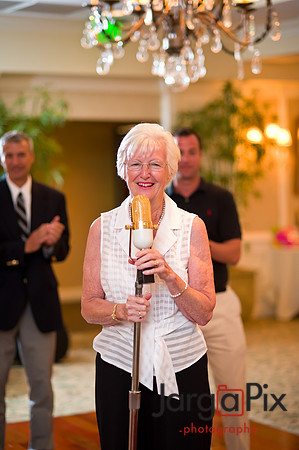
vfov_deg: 23.9
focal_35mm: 85
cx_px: 150
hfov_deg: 16.0
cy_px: 225
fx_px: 1061
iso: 1600
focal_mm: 85
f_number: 2
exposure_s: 1/200
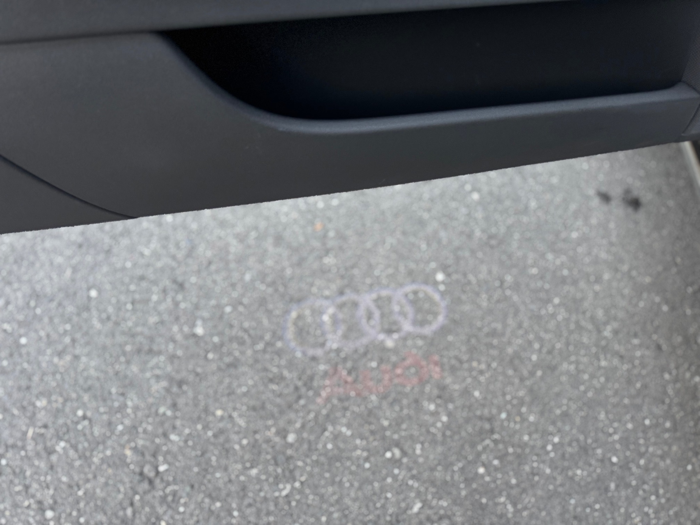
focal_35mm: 24
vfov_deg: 56.8
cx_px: 350
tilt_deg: -61.3
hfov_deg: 71.6
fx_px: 485
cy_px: 262
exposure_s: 1/60
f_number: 1.78
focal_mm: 6.76
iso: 320
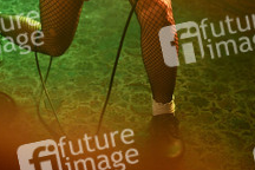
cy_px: -20
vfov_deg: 15.0
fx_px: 630
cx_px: 112
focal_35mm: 89
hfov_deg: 22.9
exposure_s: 1/320
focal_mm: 48
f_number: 3.8
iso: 6400
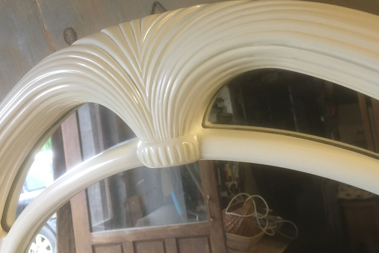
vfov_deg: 38.7
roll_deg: +17.9
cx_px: 194
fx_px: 358
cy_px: 102
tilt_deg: -14.7
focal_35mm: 34
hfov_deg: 55.8
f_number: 2.2
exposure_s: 1/20
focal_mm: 4.15
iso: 200
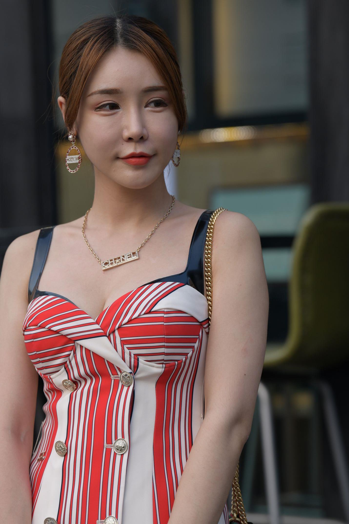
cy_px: 262
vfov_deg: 12.8
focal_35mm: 160
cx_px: 174
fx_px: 2326
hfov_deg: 8.6
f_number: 5
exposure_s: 1/320
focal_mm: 160
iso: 640
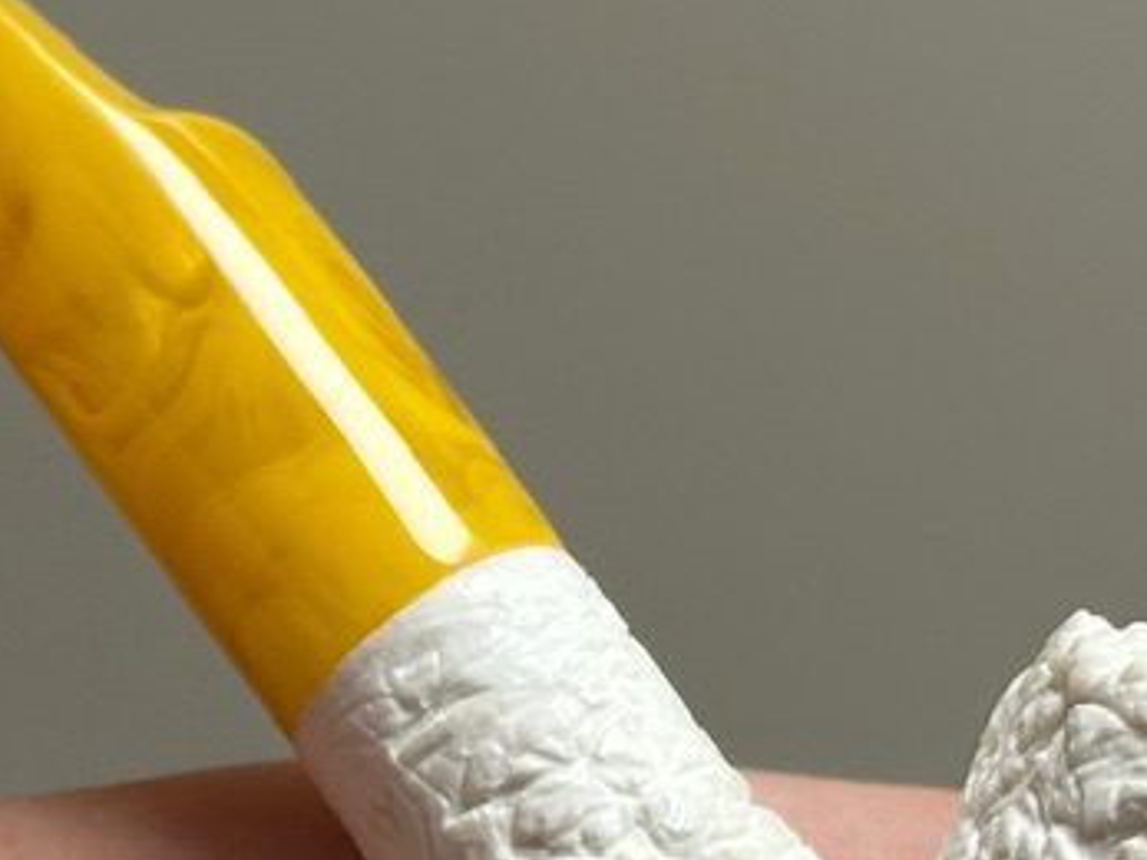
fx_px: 5863
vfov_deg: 8.4
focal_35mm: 177
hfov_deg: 11.2
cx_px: 631
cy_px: 572
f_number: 1.78
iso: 80
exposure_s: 1/120
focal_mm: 6.86
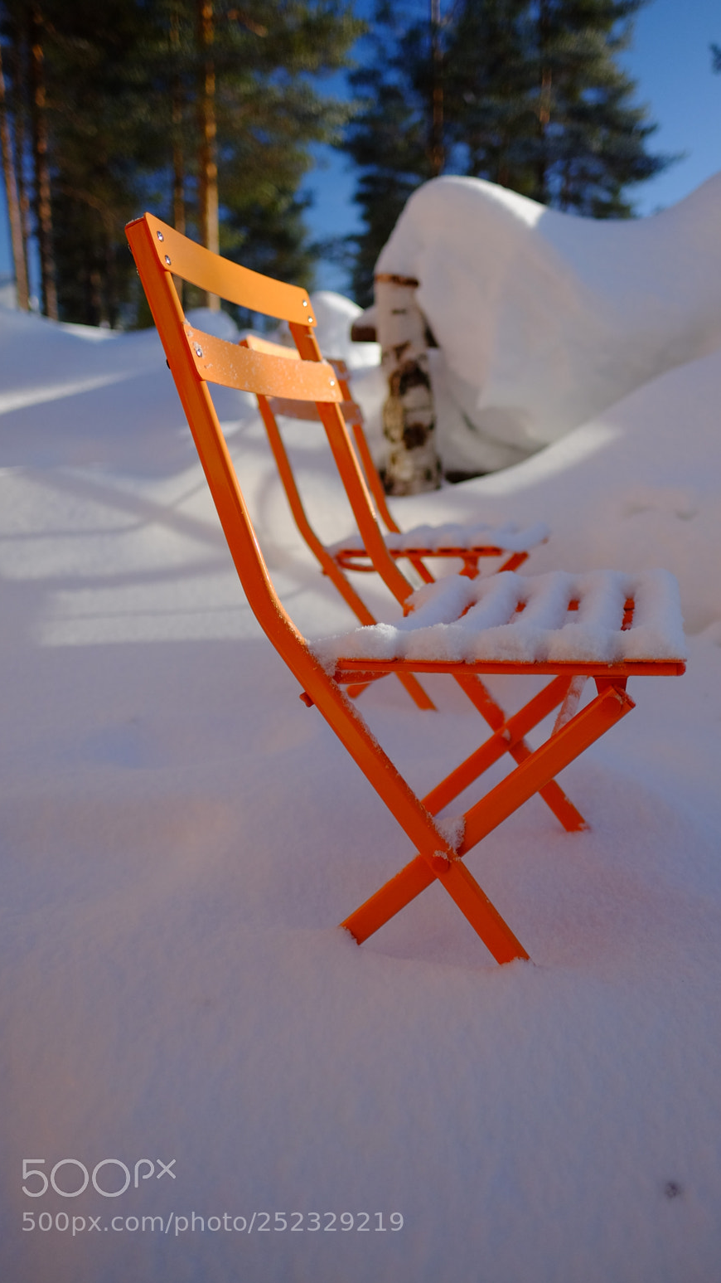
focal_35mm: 26
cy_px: 624
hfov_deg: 44.3
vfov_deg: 71.9
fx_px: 884
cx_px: 412
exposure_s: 1/8000
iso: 400
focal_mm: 16
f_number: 1.4
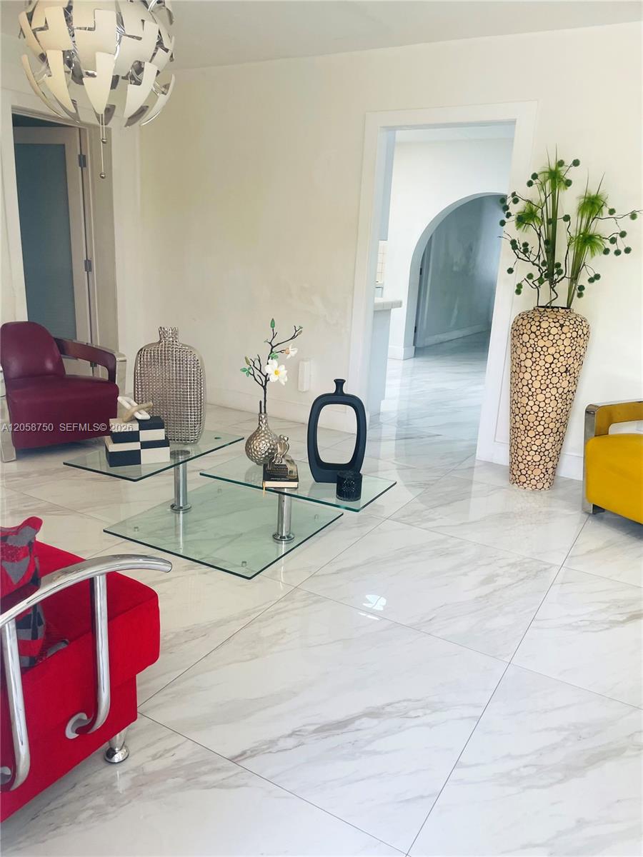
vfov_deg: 67.3
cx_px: 322
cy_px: 428
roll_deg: -2.7
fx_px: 644
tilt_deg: -15.1
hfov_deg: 53.1
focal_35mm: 26
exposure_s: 1/120
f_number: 1.6
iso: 80
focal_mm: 4.2
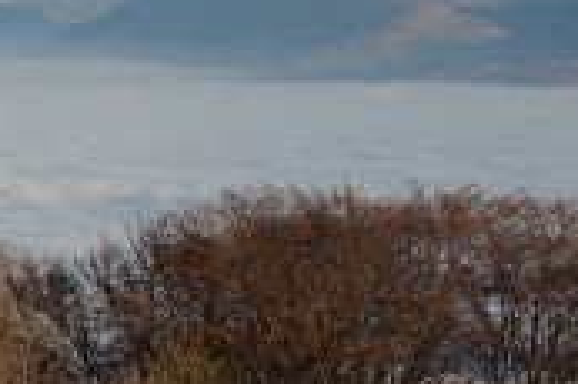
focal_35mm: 194
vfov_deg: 7.0
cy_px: -48
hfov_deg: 9.8
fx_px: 3112
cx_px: -598
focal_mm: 28
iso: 200
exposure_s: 1/800
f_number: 5.6
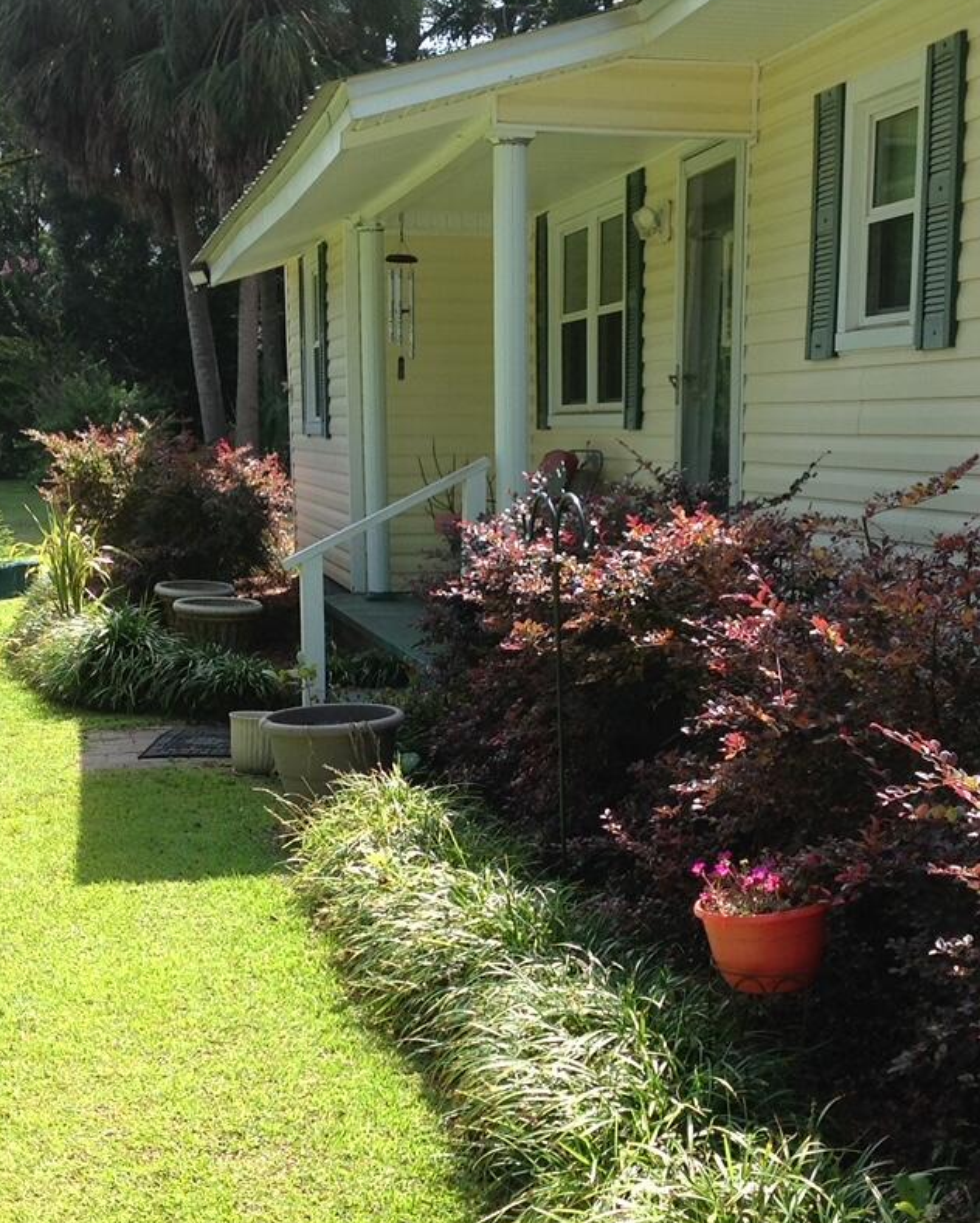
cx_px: 572
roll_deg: -0.7
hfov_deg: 27.1
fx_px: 2029
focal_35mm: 56
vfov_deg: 33.5
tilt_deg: -10.2
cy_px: 725
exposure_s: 1/593
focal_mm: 4.28
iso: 50
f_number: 2.4
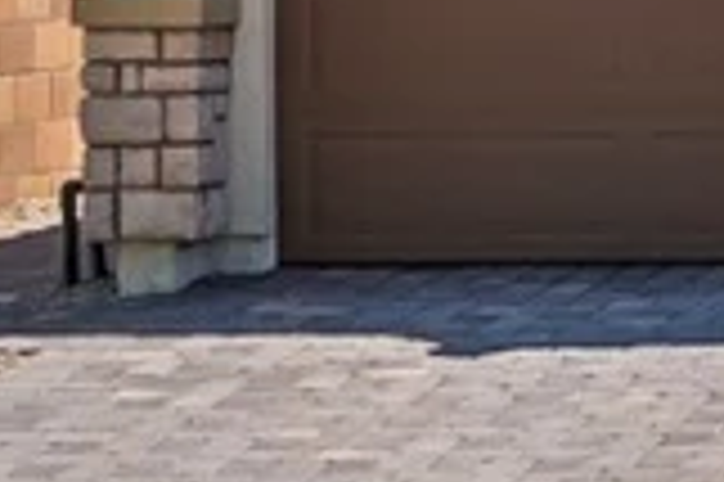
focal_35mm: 267
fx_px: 5364
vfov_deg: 5.1
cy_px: -194
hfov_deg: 7.1
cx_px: 1902
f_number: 8
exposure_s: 1/8000
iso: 400
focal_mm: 28
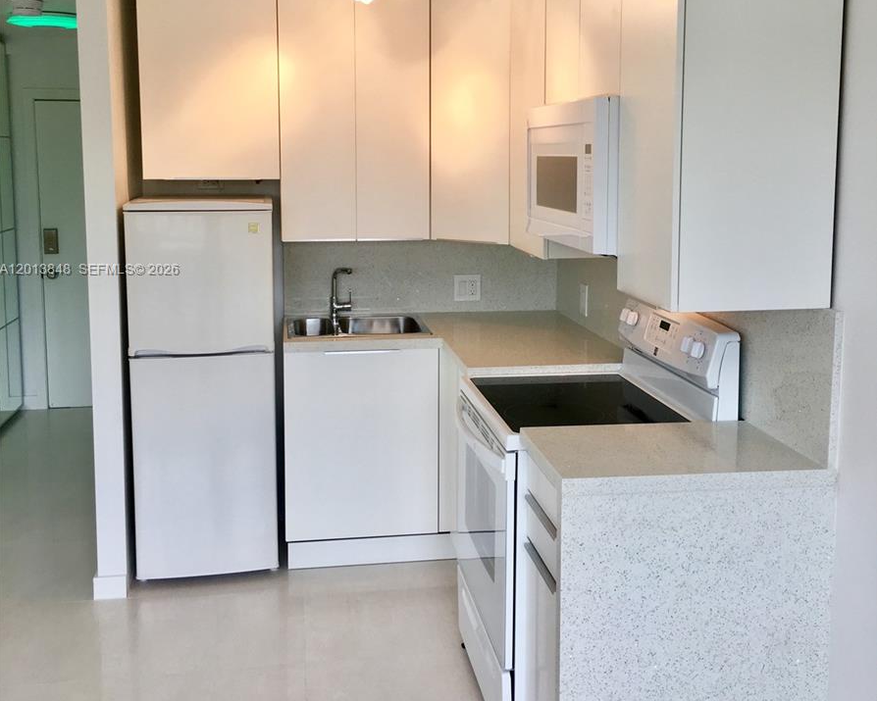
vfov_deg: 38.9
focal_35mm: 38
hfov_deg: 47.9
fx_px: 986
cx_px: 438
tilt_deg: -5.6
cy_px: 271
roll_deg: -0.4
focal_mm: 4.15
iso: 40
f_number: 2.2
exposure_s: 1/120
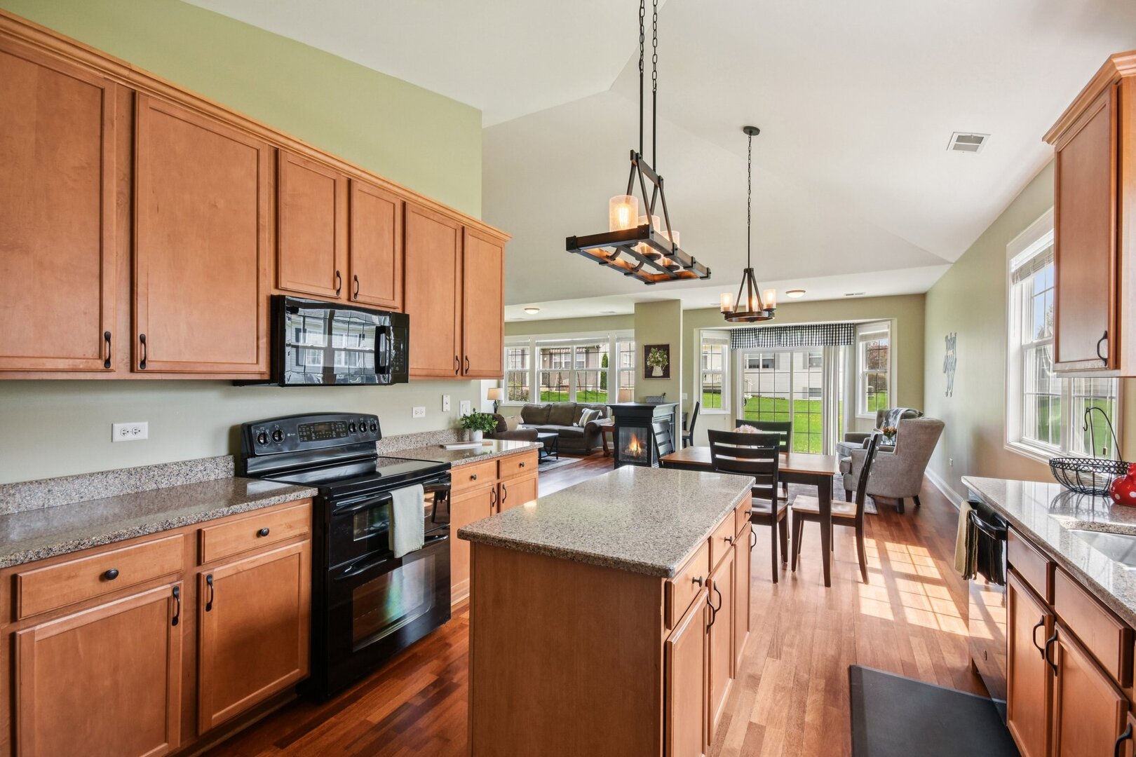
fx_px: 473
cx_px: 568
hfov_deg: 100.4
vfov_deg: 77.3
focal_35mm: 15
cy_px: 378
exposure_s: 1/125
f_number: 8
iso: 500
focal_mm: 10
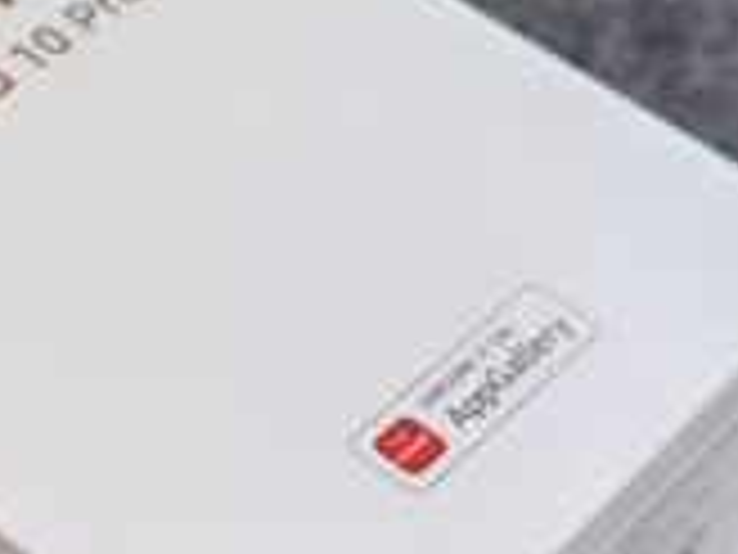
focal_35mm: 107
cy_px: 327
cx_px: -2
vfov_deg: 13.8
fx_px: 2281
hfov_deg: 17.9
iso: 50
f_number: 4
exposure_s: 1/100
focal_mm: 6.71
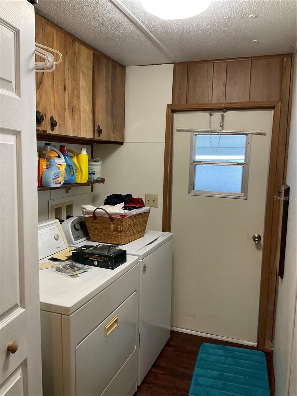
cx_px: 148
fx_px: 332
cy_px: 198
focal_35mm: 29
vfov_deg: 61.7
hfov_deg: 48.2
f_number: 1.8
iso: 125
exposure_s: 1/60
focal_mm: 3
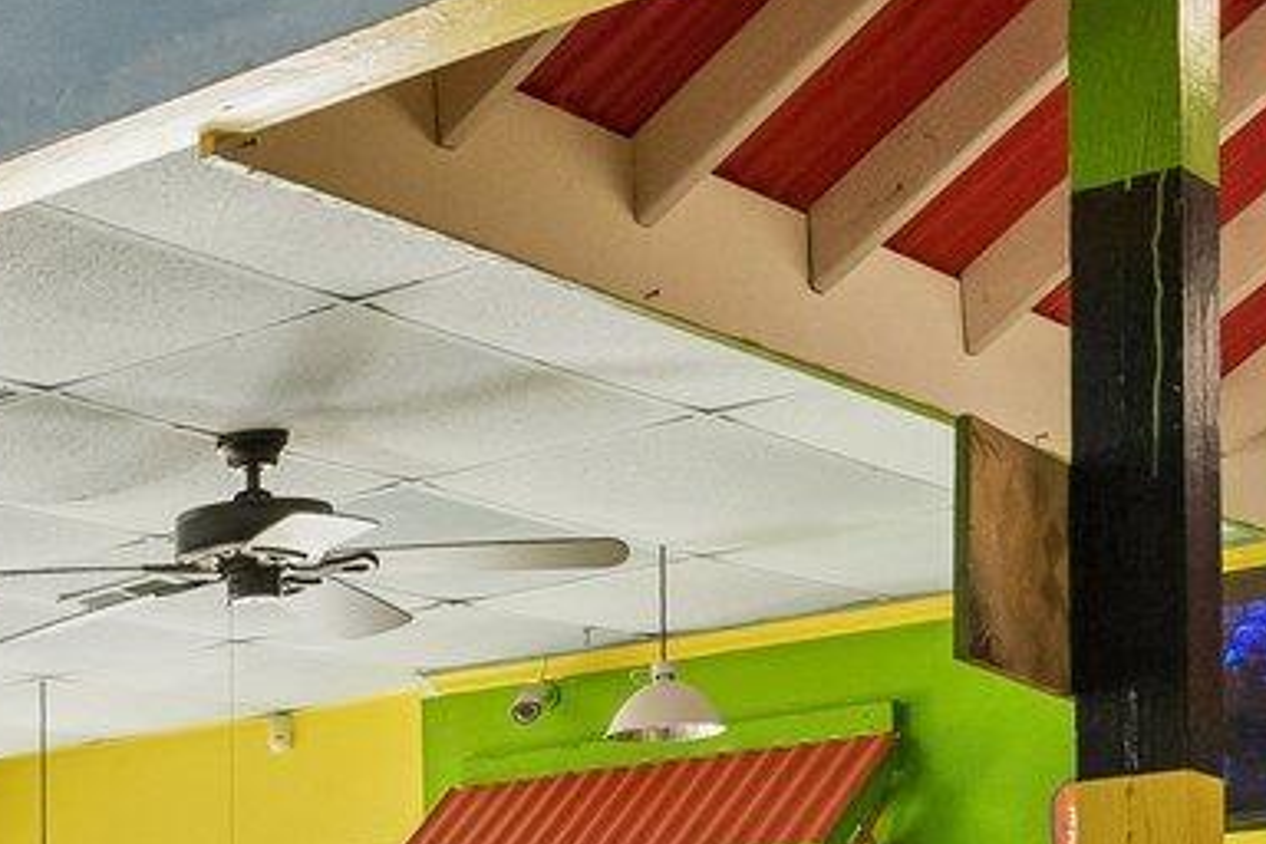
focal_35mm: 80
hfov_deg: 19.9
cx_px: -893
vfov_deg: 16.3
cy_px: 1047
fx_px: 2813
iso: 1250
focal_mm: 15
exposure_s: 1/250
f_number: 7.1
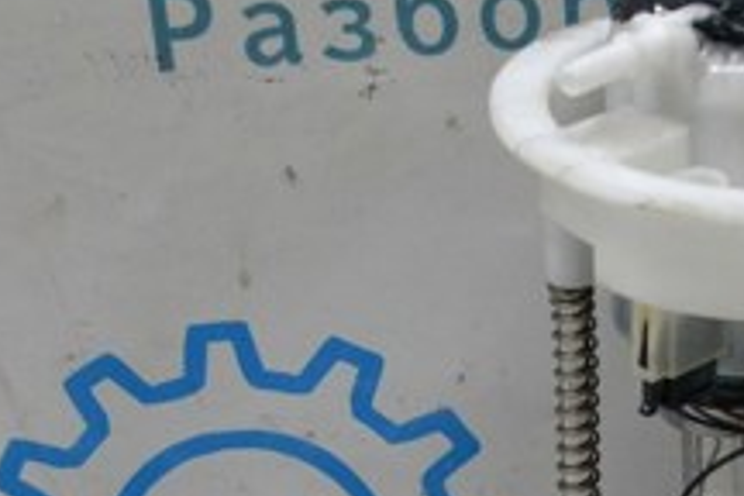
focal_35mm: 151
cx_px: 716
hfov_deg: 13.4
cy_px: 596
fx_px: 3120
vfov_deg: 9.0
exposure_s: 1/500
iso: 2800
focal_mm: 34
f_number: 5
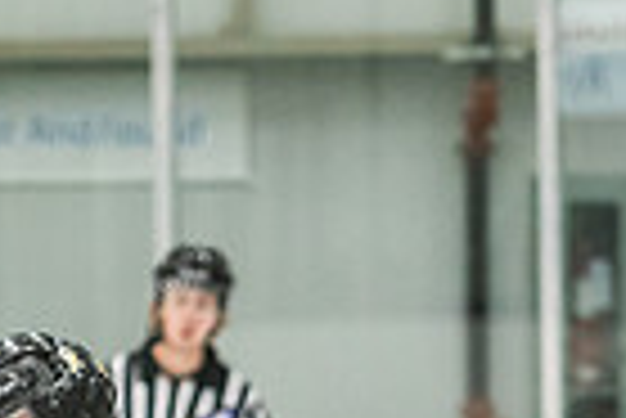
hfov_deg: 4.2
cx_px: -61
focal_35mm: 485
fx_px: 8442
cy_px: 775
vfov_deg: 2.8
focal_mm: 105
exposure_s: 1/800
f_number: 2.8
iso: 3200
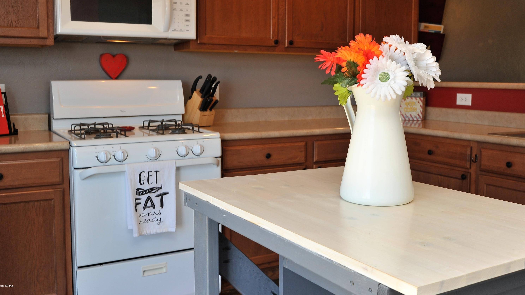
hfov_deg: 54.0
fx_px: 515
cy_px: 121
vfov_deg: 31.9
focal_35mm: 37
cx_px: 262
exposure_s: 1/30
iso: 640
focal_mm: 35
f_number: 10
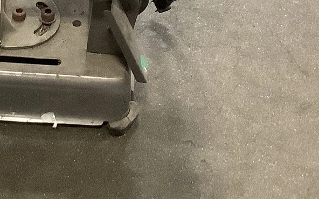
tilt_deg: -33.3
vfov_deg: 11.0
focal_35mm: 111
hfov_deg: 18.2
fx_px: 965
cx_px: -12
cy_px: -159
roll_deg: +1.1
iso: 400
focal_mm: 3.3
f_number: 2.4
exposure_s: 1/30
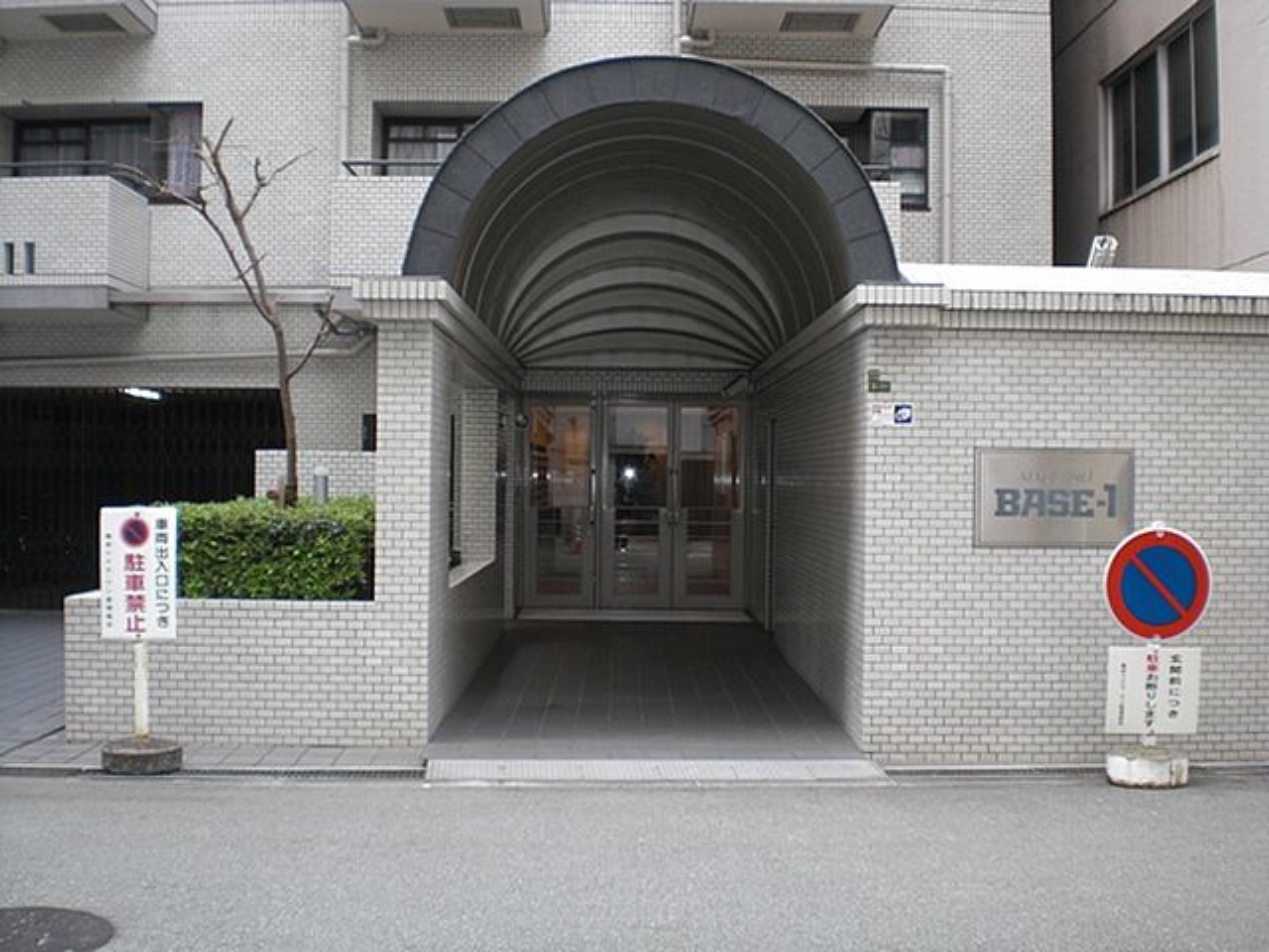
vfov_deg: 37.7
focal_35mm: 38
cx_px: 634
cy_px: 476
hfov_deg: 49.0
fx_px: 1393
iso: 100
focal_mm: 6.3
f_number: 3.1
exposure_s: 1/80
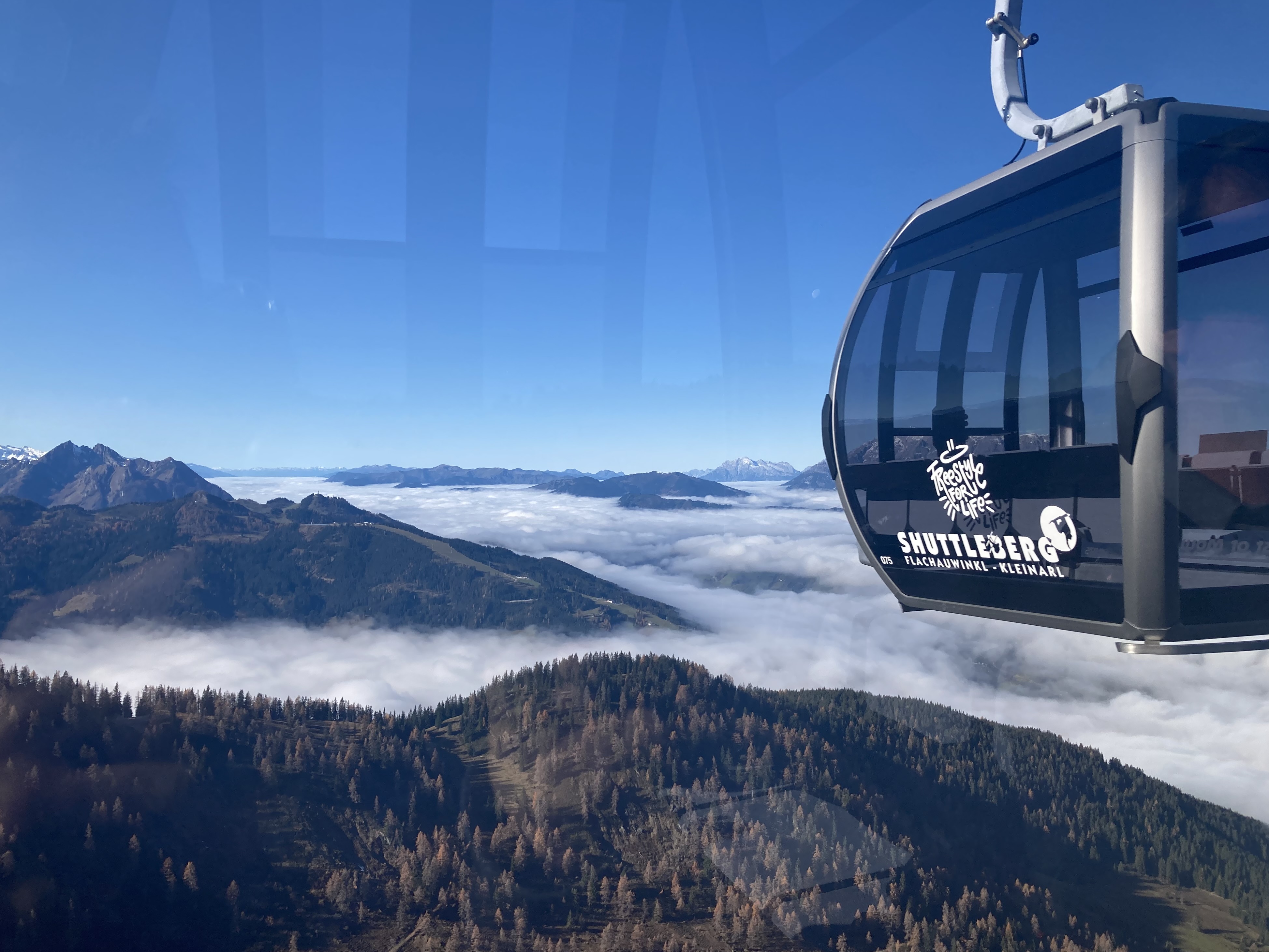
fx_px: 1063
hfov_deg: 61.7
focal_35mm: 29
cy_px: 475
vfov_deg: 48.2
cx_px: 636
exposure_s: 1/1312
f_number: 1.8
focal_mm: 3.99
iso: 20
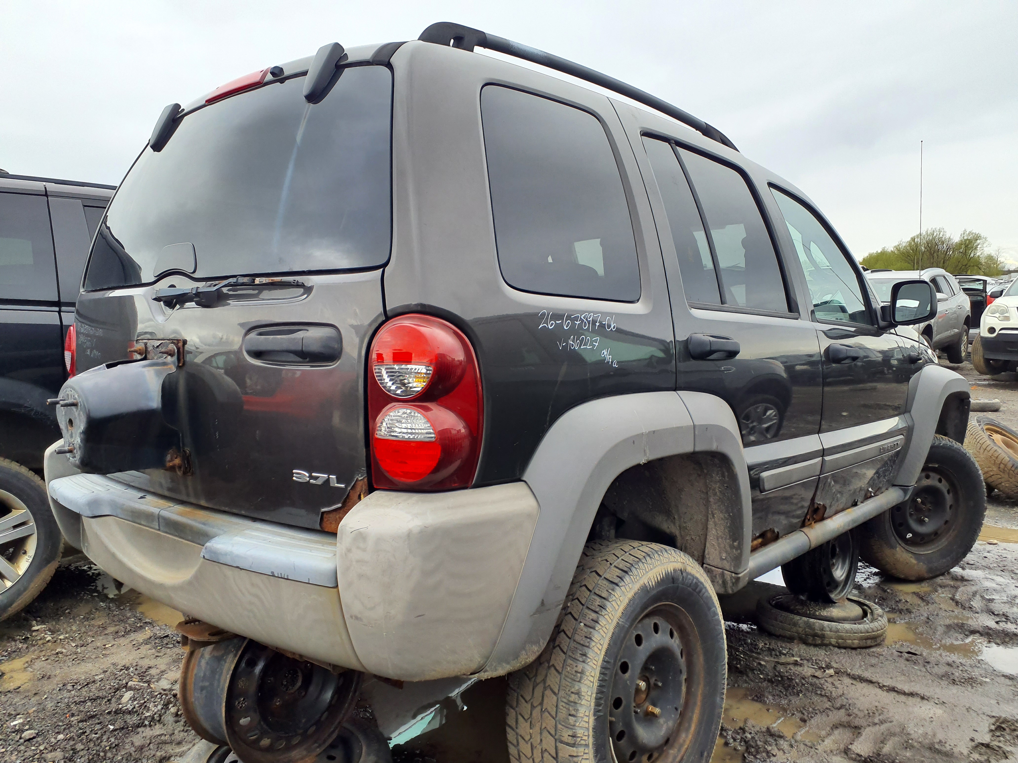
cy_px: 382
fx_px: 794
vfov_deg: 51.4
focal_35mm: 27
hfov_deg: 65.3
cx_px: 509
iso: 40
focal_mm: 3.58
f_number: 1.9
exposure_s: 1/582
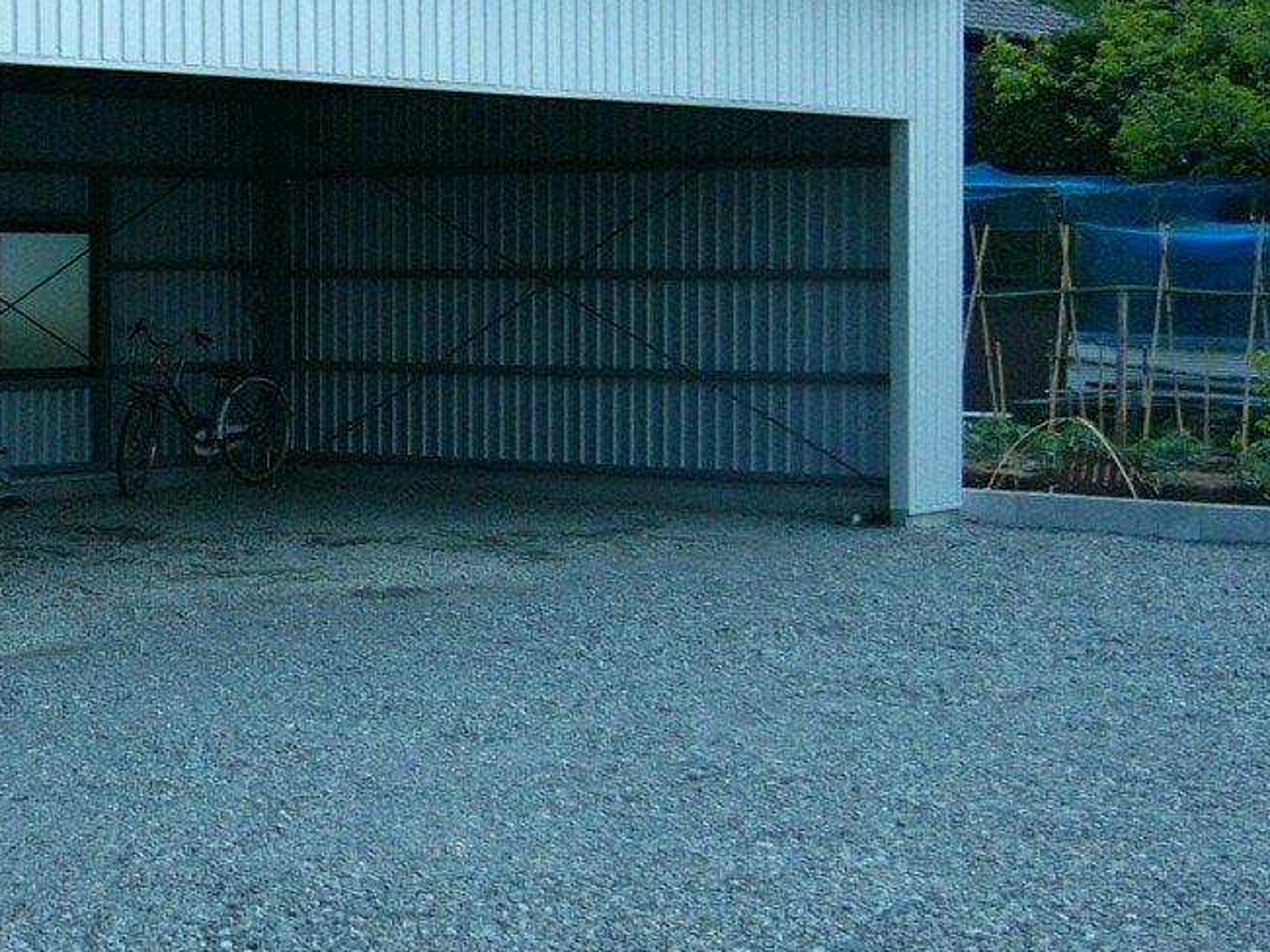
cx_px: 146
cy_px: 289
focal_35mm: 86
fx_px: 3155
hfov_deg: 22.3
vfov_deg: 17.1
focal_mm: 5.8
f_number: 2.8
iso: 100
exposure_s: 1/400
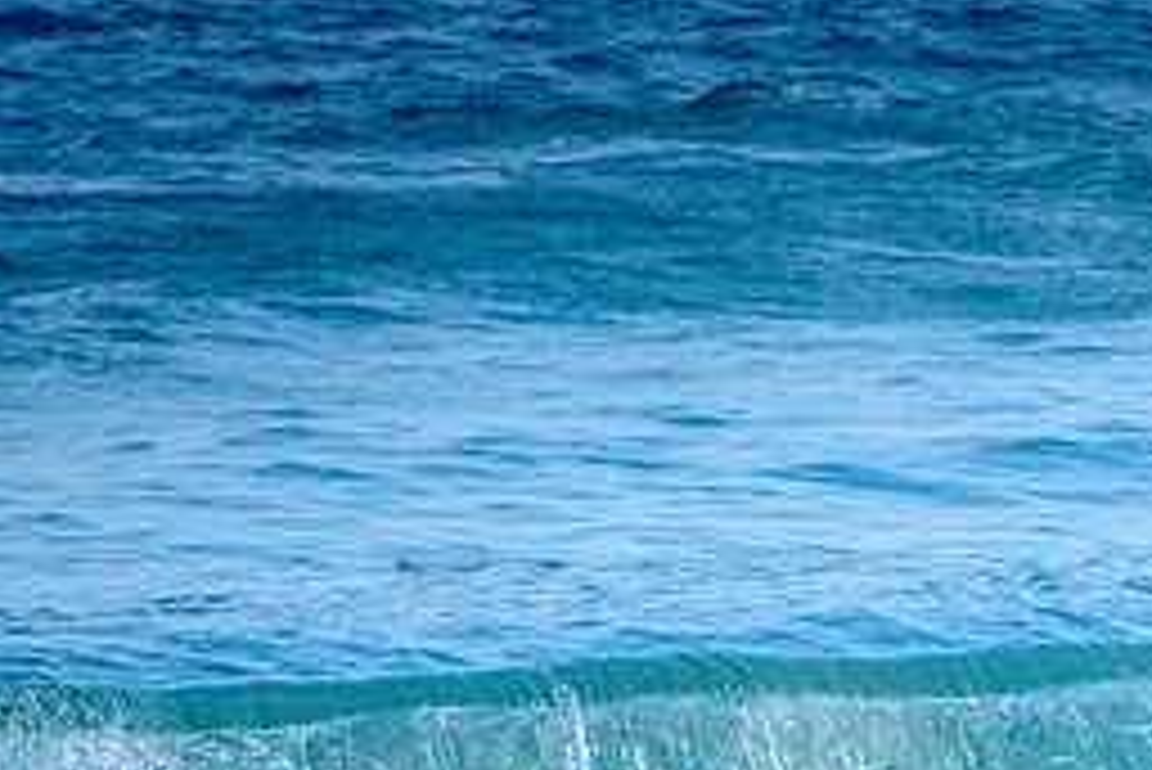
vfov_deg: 1.2
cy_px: 643
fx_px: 35603
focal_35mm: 1112
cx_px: 1199
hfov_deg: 1.9
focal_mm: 400
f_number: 5.6
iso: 450
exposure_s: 1/1250
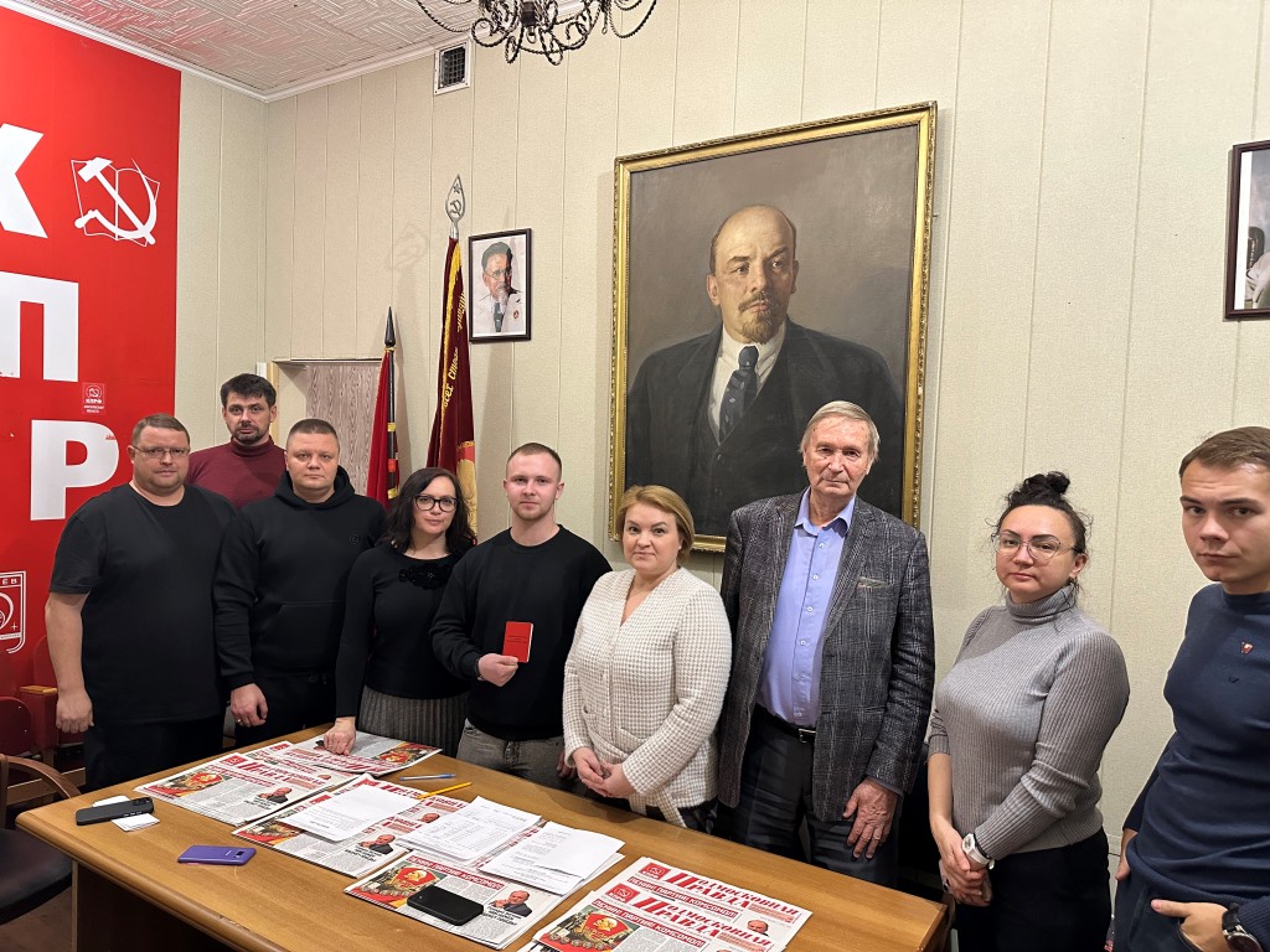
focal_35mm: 24
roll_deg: -3.0
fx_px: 881
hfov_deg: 71.6
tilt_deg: -1.4
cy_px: 476
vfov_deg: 56.8
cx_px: 635
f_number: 1.78
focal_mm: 6.86
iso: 400
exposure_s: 1/50
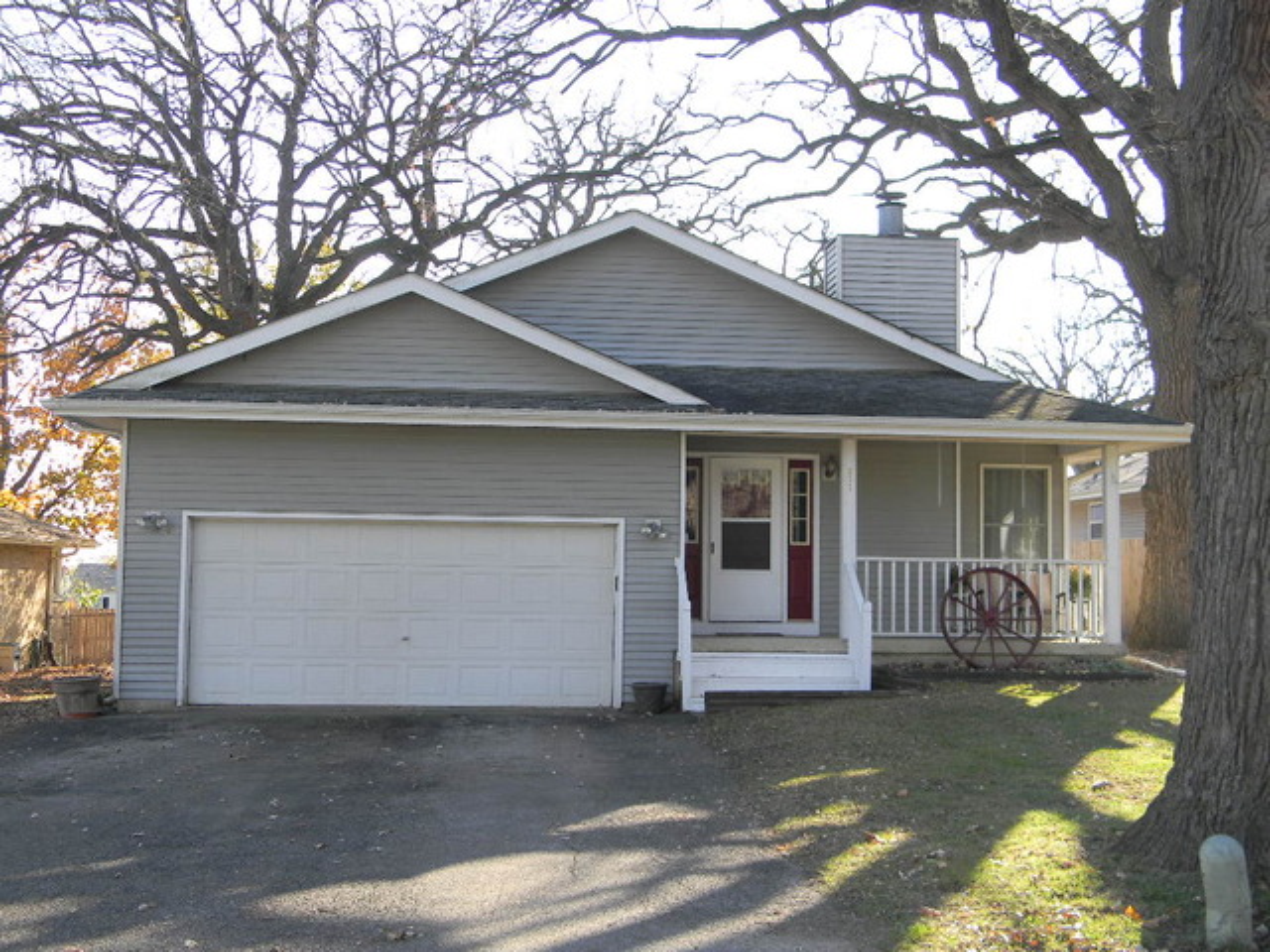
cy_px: 476
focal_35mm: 41
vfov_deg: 35.1
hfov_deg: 45.8
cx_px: 635
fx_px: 1504
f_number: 3.8
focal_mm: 7.3
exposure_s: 1/114
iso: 80
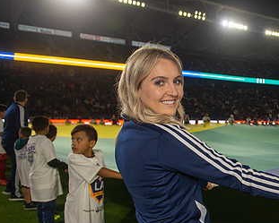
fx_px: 347
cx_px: 252
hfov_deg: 40.4
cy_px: 128
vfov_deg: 35.6
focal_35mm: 42
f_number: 4
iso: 800
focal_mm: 24
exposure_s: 1/500
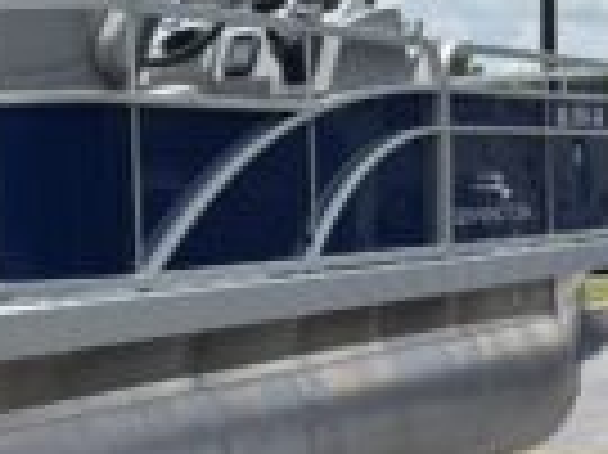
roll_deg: +0.1
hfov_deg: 17.0
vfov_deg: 14.3
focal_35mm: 103
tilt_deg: -0.8
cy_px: 252
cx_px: -340
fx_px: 1807
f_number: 1.6
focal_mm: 5.96
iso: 50
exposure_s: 1/5076
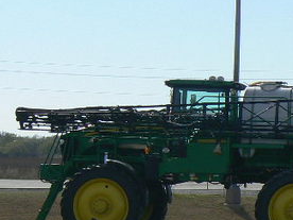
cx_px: 238
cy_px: 176
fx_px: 1871
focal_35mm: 221
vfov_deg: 6.7
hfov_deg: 8.9
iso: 80
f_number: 8
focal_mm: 13.7
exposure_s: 1/500
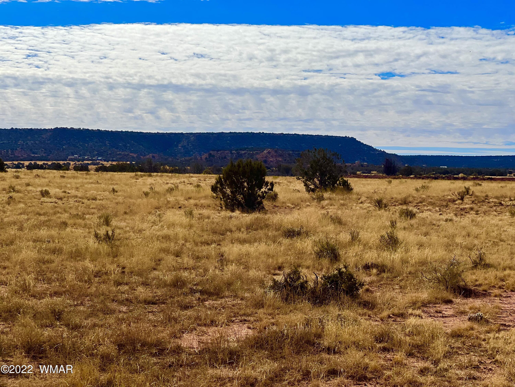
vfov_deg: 19.1
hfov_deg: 25.3
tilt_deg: -0.6
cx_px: 258
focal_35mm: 77
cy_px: 194
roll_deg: -0.1
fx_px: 1146
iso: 32
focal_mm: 9
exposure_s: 1/2732
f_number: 2.8
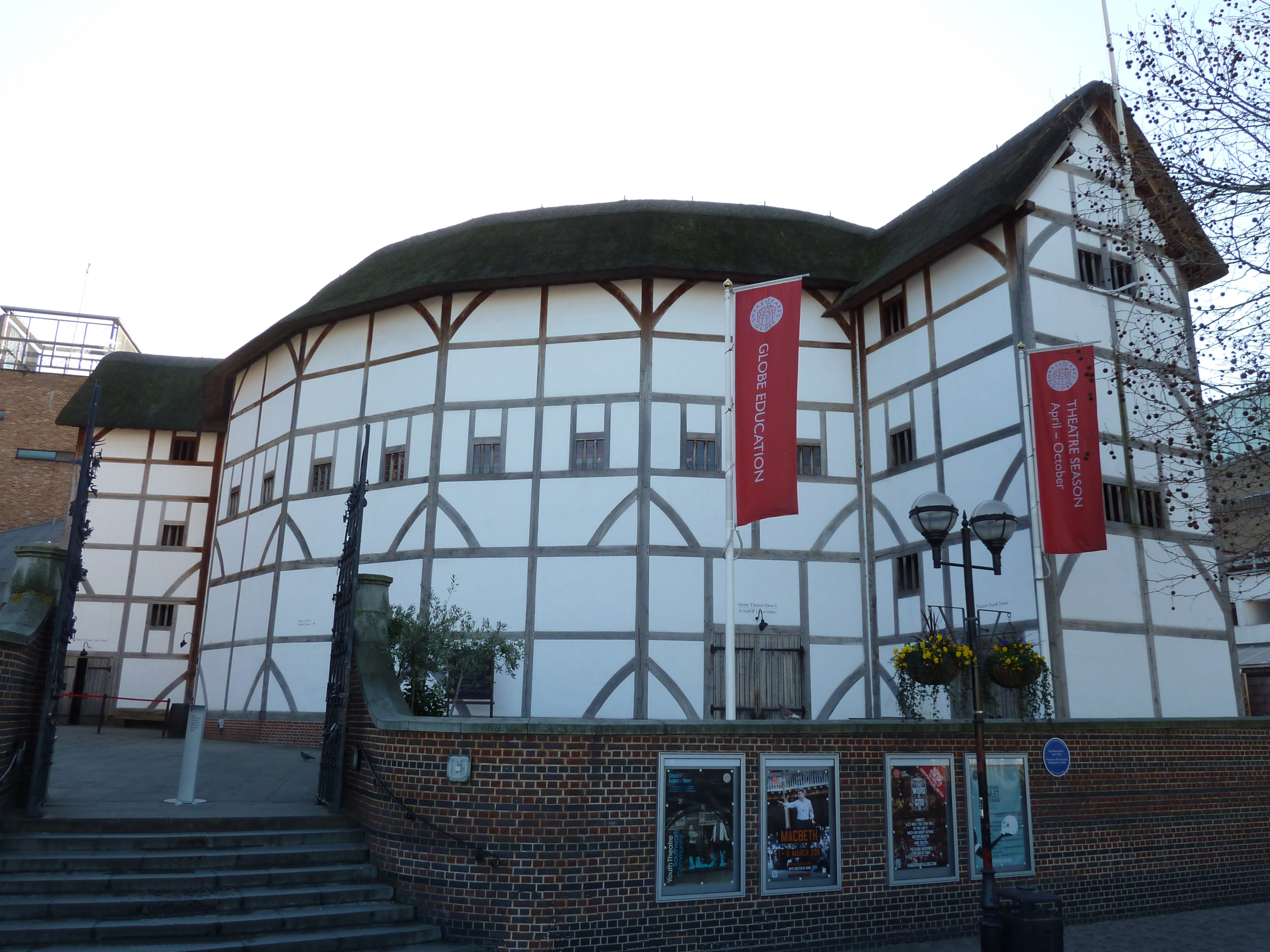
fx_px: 917
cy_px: 476
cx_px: 635
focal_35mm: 25
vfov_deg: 54.9
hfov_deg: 69.4
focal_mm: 4.1
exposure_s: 1/160
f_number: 4
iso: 80
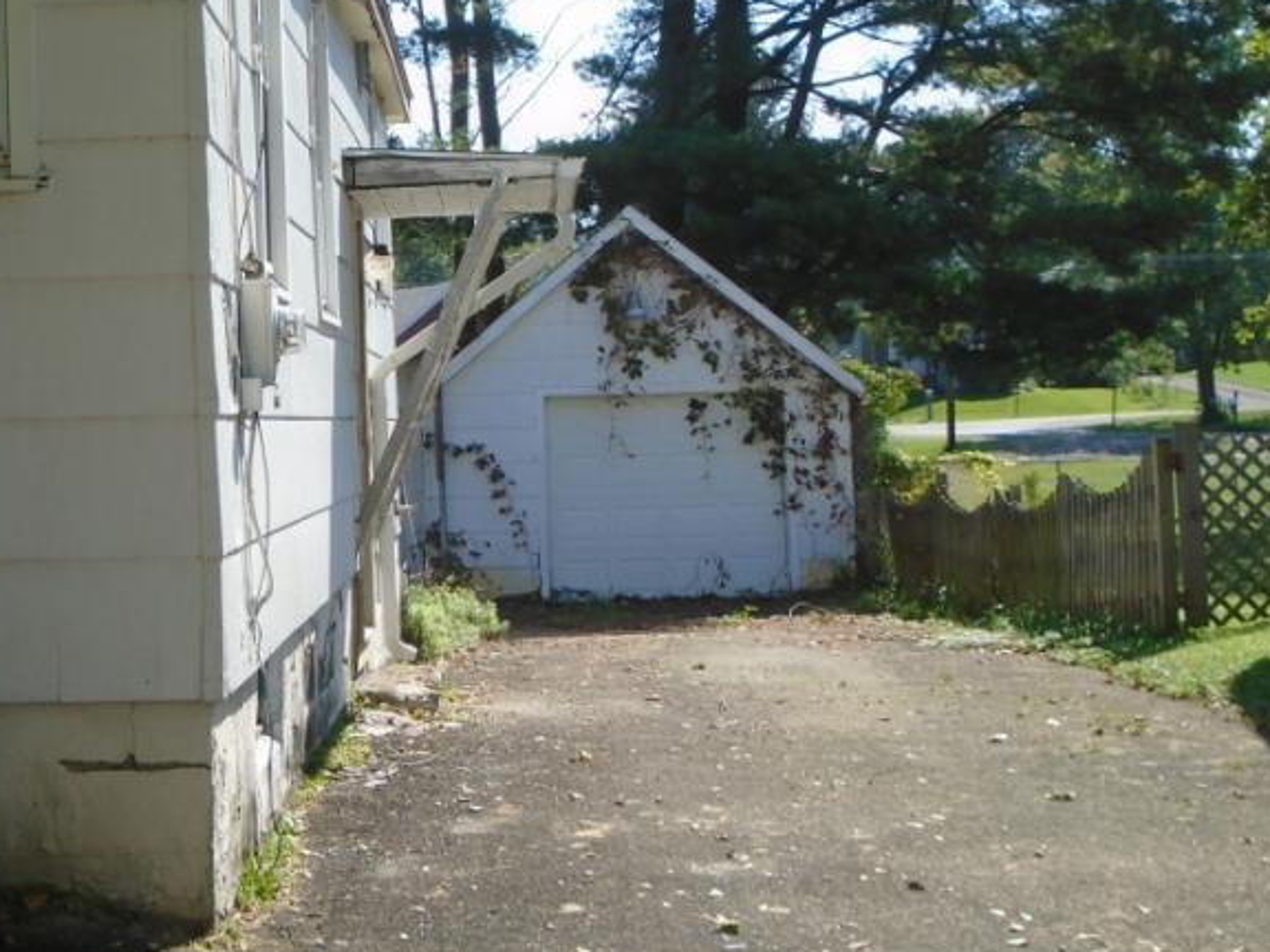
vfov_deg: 22.7
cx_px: 258
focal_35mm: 64
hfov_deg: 29.6
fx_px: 2348
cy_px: 238
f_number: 3.8
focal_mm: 6.4
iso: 100
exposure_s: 1/400
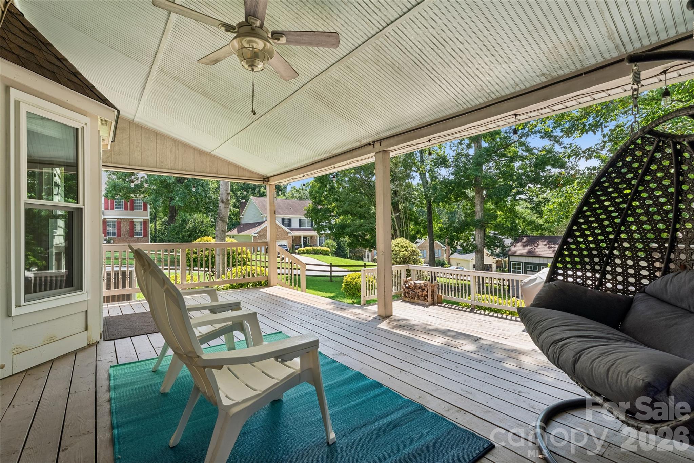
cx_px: 347
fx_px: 324
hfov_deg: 94.0
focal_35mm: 17
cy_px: 232
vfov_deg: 71.1
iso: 100
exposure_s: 1/25
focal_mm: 16.8
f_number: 13
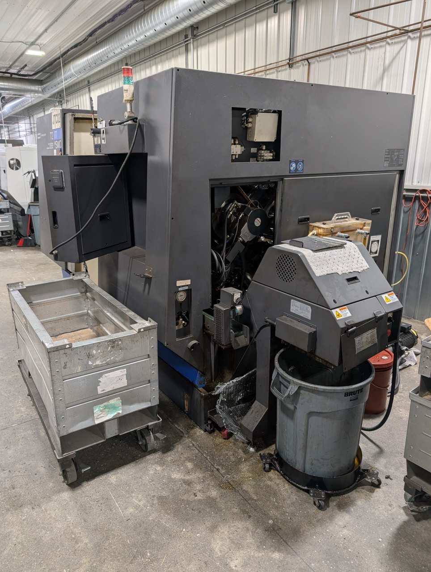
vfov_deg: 71.5
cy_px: 286
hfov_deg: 56.9
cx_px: 216
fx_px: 397
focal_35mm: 24
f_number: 1.68
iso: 21
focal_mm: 6.9
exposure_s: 1/86.2
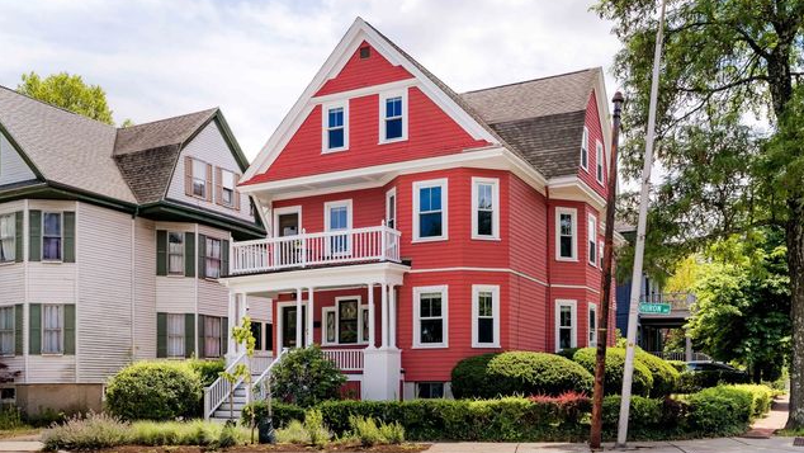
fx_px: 789
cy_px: 213
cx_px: 402
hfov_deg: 54.0
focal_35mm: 37
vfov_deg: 32.0
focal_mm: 35
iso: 200
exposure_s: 1/80
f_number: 11
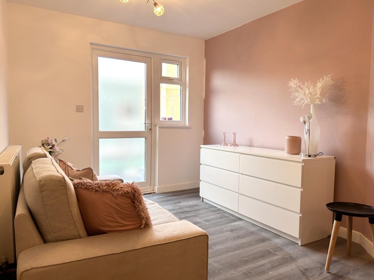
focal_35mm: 26
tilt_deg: -3.8
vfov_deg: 53.1
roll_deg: -0.3
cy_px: 140
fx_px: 281
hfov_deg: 67.3
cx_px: 187
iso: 80
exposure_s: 1/100
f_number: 1.5
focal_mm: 5.7
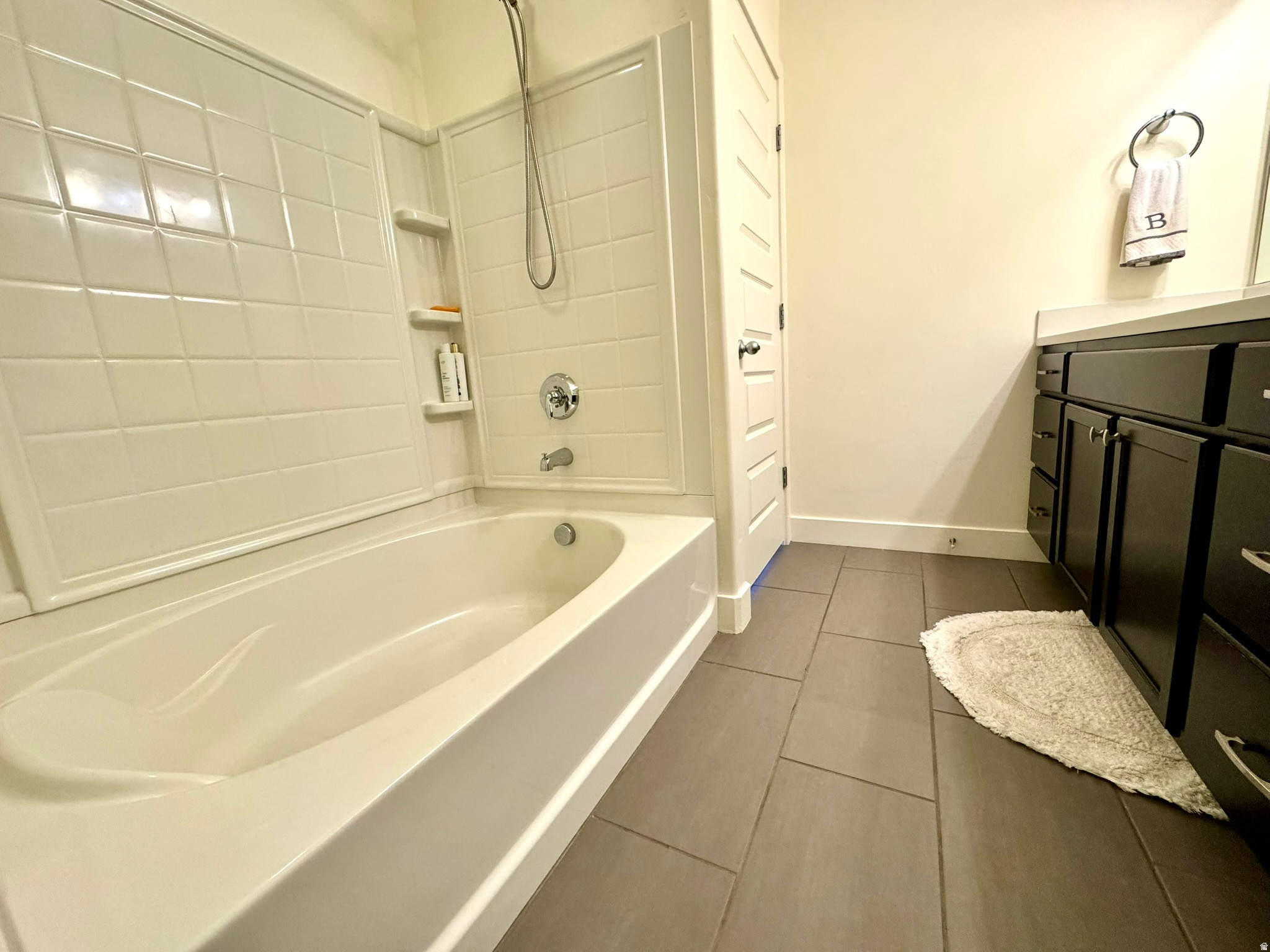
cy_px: 476
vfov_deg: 85.7
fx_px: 514
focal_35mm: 14
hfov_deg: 102.1
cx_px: 635
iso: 320
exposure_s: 1/120
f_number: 2.2
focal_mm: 2.22
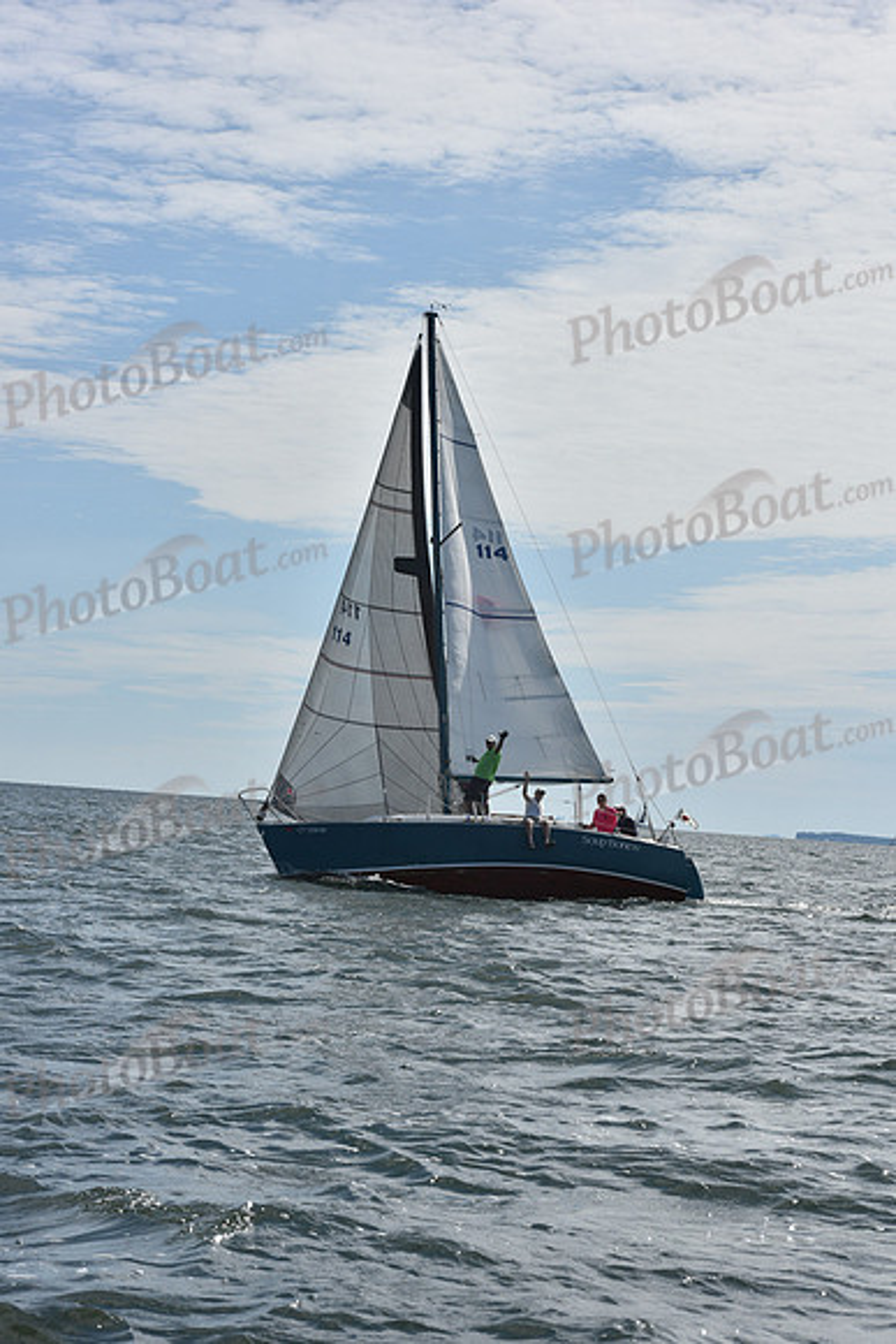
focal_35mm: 82
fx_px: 3059
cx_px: 448
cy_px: 672
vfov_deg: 24.8
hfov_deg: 16.7
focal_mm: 82
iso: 320
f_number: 13
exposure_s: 1/1000
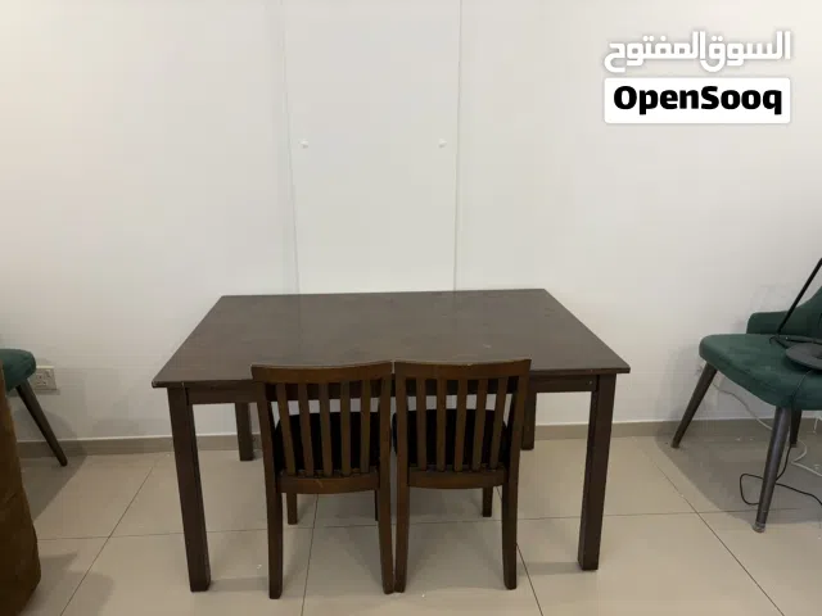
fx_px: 617
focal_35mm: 26
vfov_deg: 53.1
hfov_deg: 67.3
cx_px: 411
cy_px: 308
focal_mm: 5.96
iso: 200
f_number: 1.6
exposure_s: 1/50
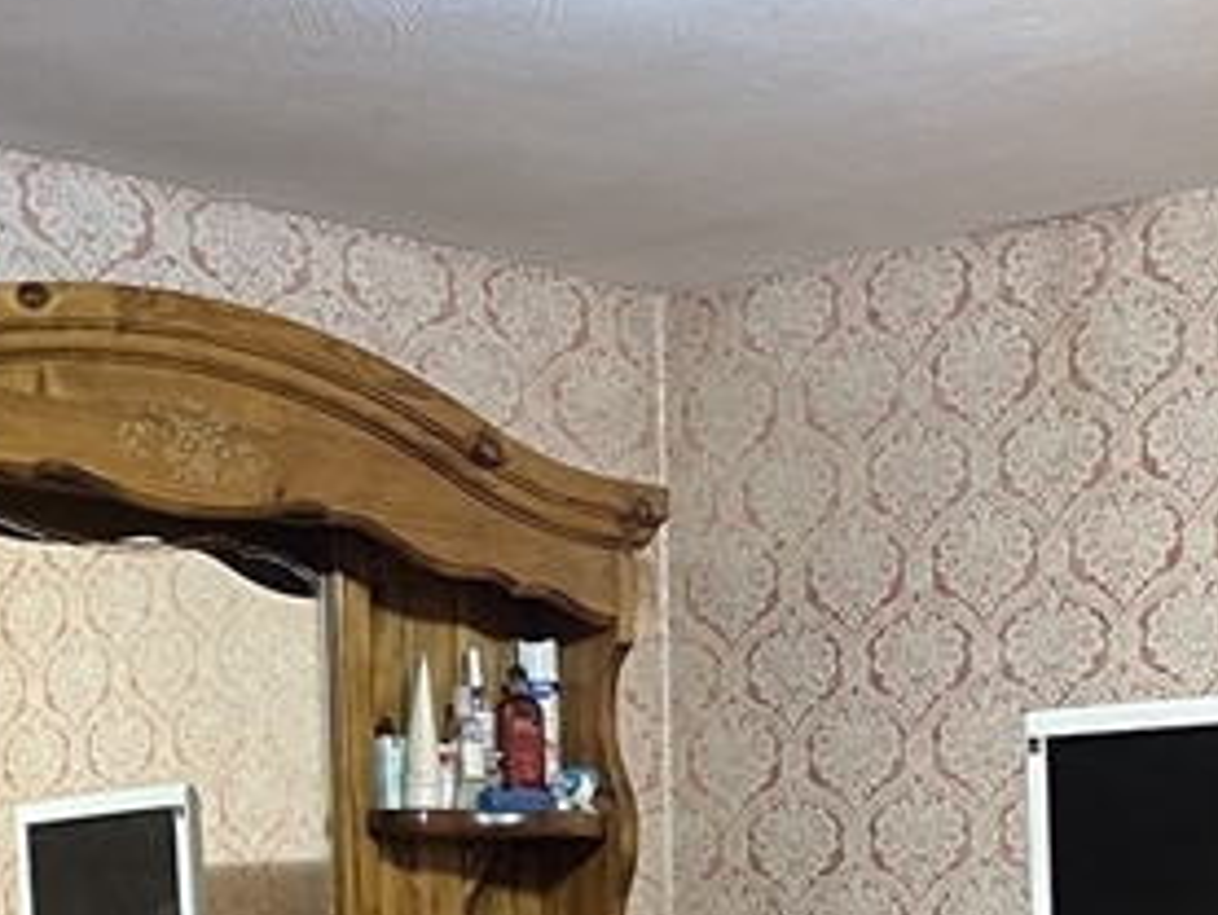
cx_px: 1060
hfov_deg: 20.1
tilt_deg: -7.7
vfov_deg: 14.2
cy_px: 1478
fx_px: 3379
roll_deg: -0.3
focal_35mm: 96
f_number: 1.6
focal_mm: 5.1
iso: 400
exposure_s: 1/60
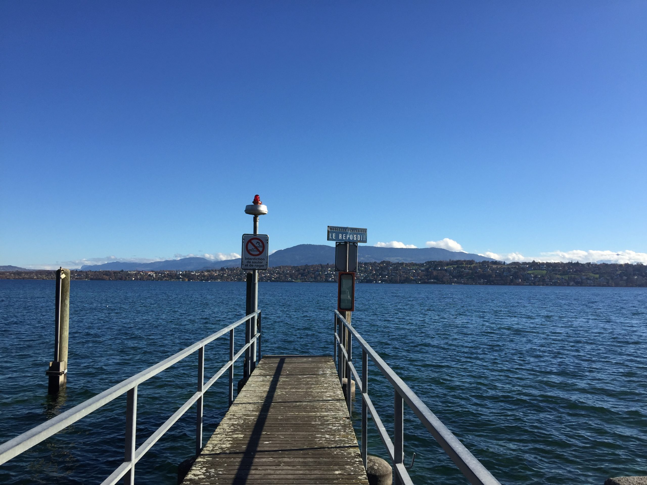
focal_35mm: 29
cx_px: 324
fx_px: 542
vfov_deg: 48.2
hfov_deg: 61.7
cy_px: 242
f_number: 2.2
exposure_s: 1/1883
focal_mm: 4.15
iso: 32
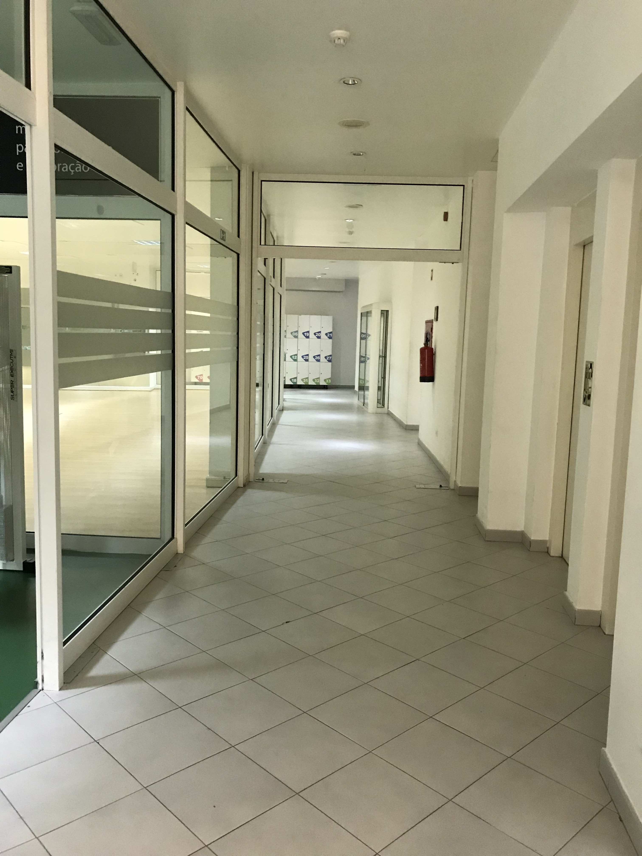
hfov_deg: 49.7
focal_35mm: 28
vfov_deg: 63.4
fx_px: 692
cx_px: 321
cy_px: 428
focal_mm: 3.99
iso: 100
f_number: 1.8
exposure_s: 1/13
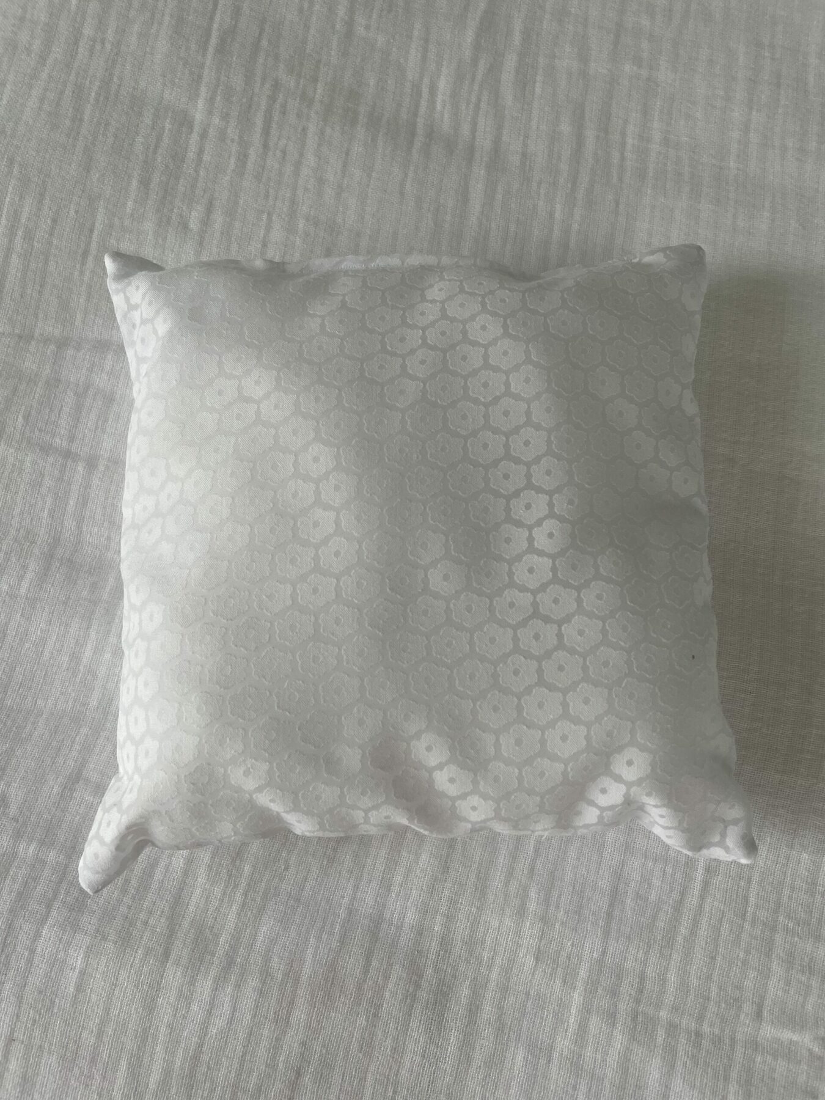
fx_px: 826
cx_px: 412
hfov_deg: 53.1
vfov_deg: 67.3
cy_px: 550
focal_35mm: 26
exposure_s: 1/121
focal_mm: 4.2
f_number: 1.6
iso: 80
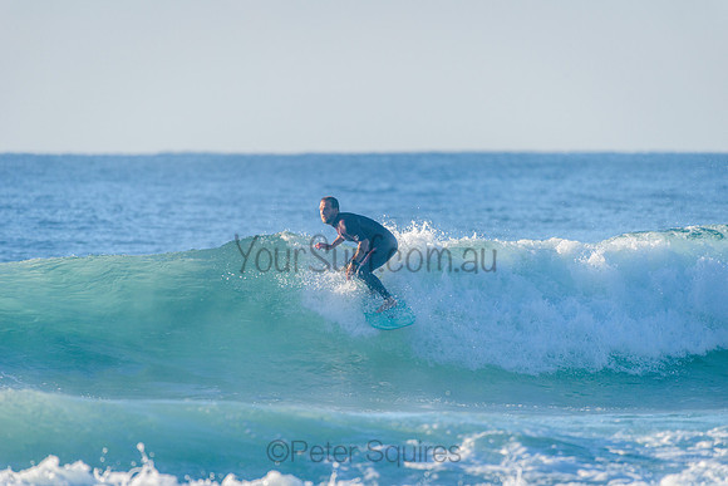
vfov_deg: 2.7
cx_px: 364
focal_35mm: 500
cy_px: 243
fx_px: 10119
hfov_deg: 4.1
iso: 320
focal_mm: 500
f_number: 5.6
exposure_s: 1/2000
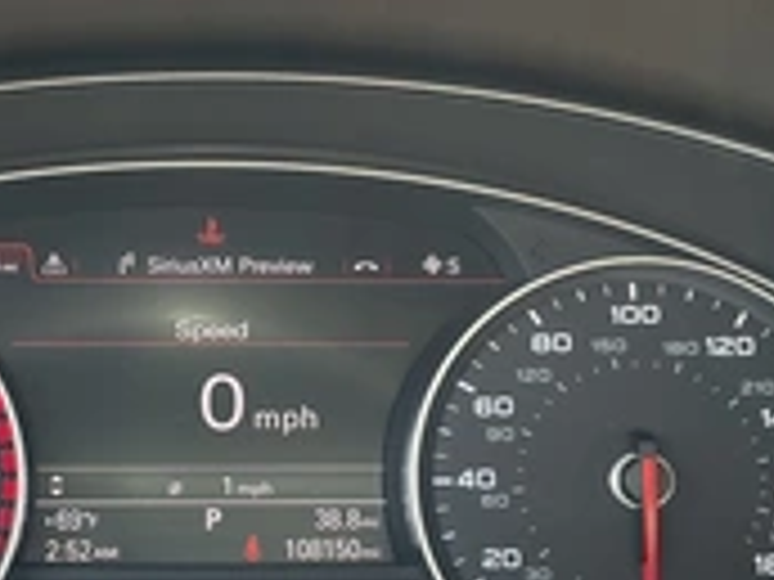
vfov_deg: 22.5
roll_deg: +0.6
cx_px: 158
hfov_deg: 29.2
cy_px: 382
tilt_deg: -17.1
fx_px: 1453
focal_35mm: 65
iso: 32
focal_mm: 3
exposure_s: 1/124
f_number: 1.8
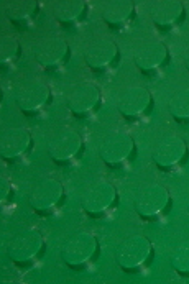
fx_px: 1917
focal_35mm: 243
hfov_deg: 5.4
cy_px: -80
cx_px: 483
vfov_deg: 8.4
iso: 80
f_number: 7.4
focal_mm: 10.5
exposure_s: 1/60
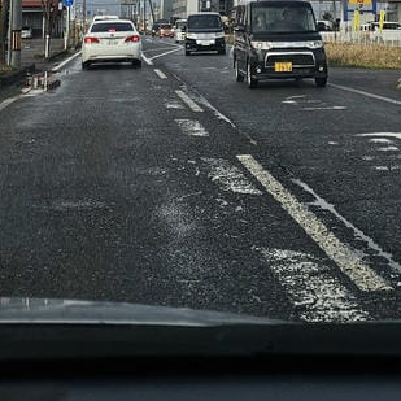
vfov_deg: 20.1
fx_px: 1035
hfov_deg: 21.9
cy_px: -123
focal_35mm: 79
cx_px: 230
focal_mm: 6.3
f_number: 1.7
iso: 10
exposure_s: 1/786
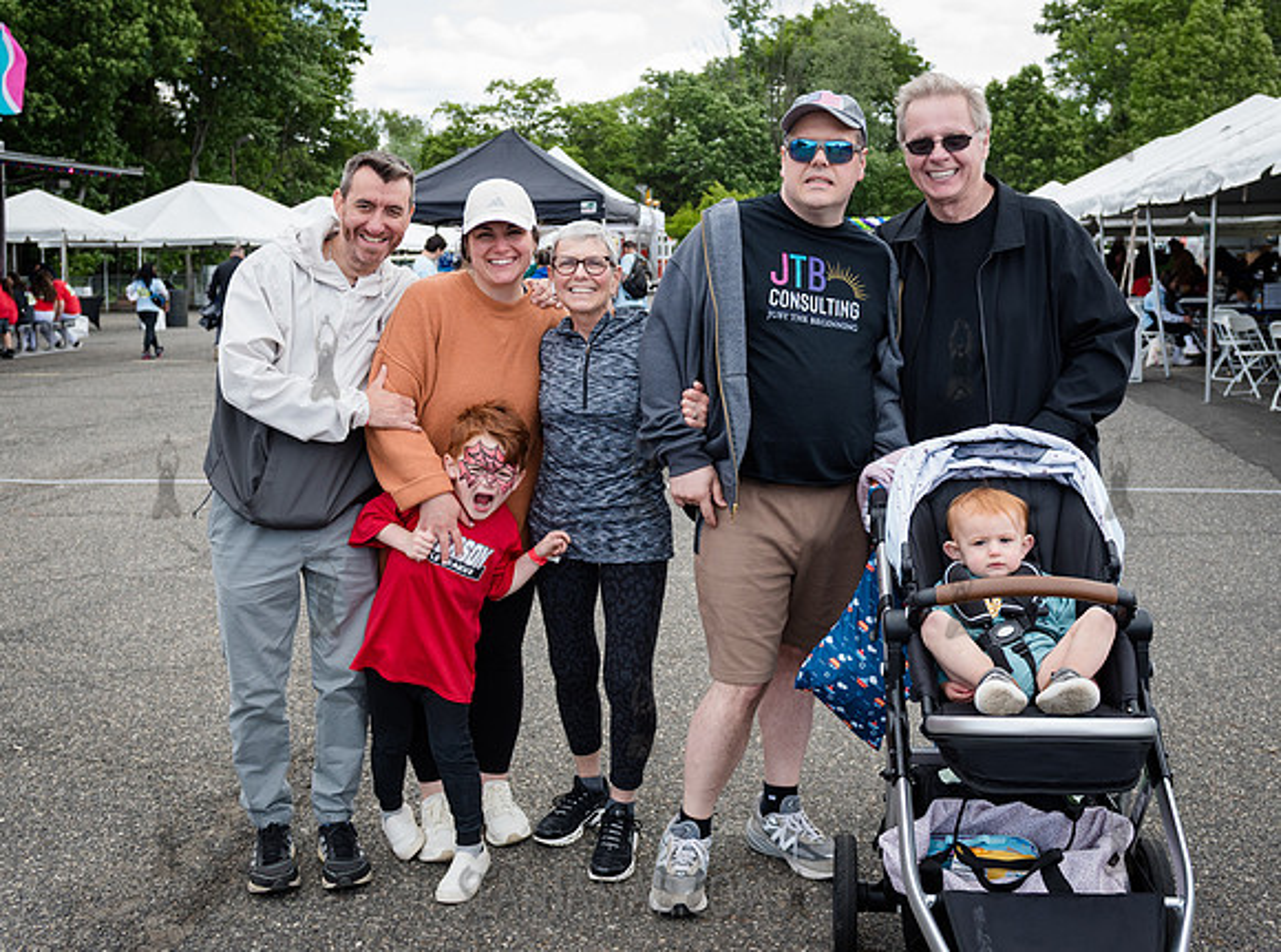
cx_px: 667
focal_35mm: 38
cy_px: 396
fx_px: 1386
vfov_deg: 37.8
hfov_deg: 49.6
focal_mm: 29
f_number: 4
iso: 400
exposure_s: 1/1000
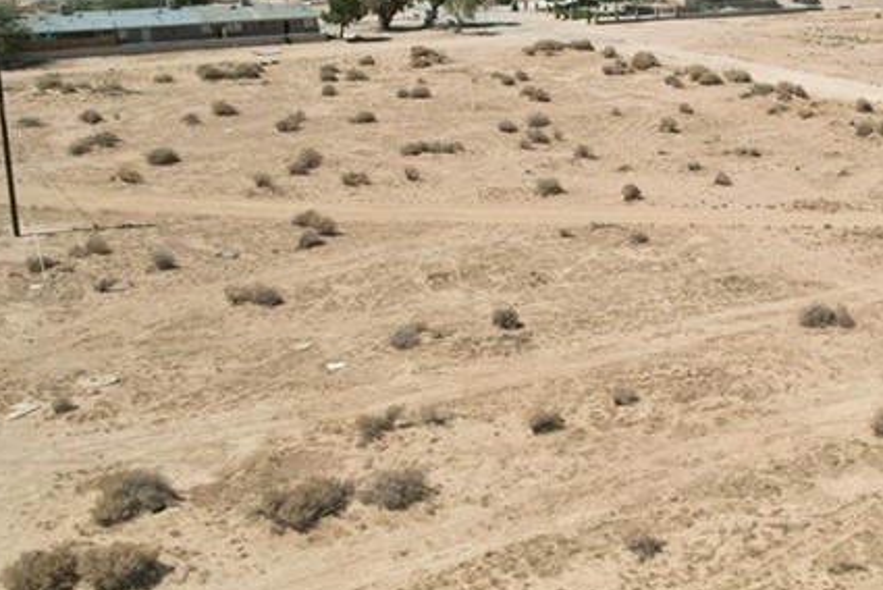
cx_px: 754
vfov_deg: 25.4
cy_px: 182
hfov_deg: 35.8
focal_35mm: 53
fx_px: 1301
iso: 100
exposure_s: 1/640
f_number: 2.8
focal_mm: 8.38
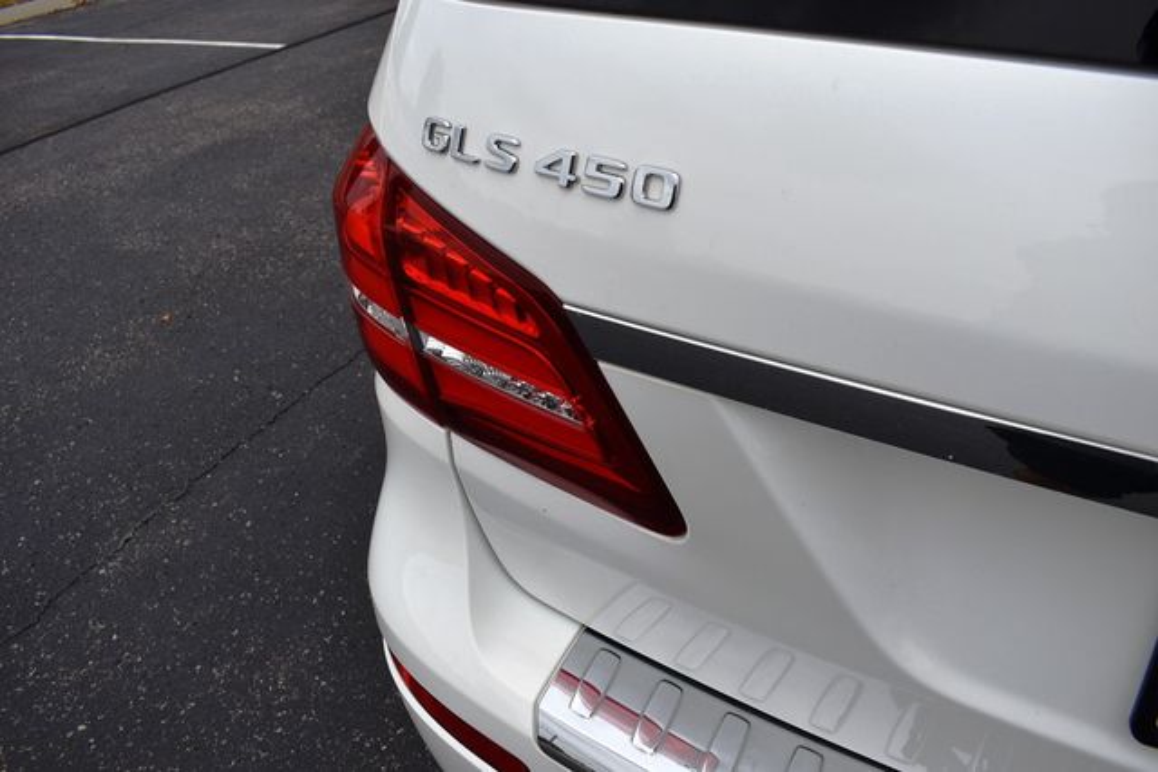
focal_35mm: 27
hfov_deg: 67.4
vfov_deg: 48.0
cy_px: 386
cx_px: 579
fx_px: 869
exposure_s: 1/250
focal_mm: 18
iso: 200
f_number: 5.6
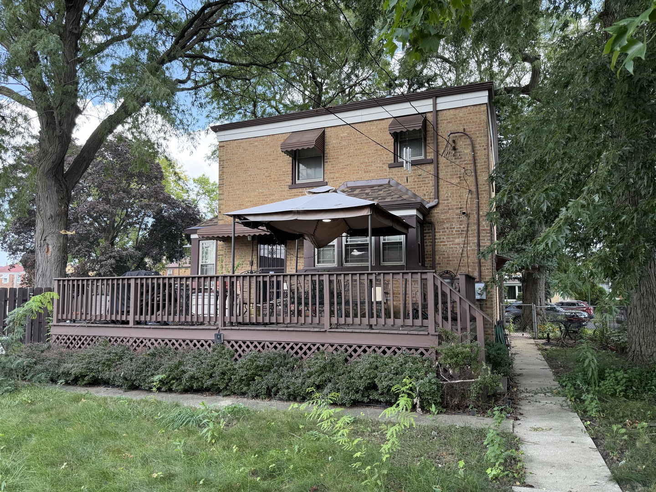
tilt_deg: +6.5
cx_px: 328
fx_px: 455
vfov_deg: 56.8
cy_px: 246
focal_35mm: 24
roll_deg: +1.3
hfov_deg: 71.6
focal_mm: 6.76
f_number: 1.78
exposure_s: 1/308
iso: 80
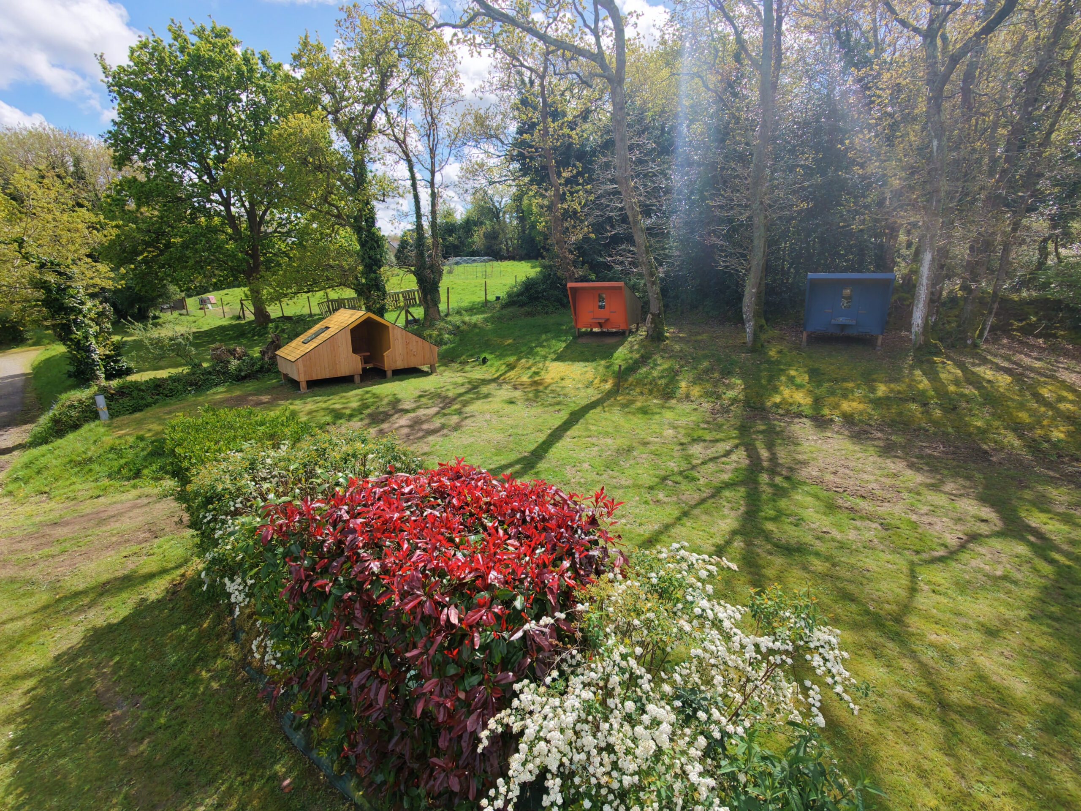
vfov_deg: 78.1
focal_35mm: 16
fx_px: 500
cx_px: 540
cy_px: 406
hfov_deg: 94.5
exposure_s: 1/500
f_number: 2.2
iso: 100
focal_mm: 3.05
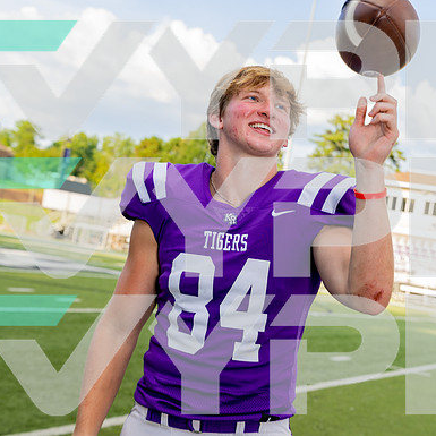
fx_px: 1040
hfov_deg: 23.6
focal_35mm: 73
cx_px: 251
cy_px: 218
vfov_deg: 23.7
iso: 200
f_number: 5.6
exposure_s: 1/200
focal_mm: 57
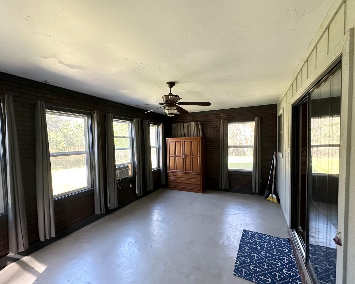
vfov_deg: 80.3
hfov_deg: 93.1
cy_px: 150
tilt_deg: -3.3
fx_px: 168
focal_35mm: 16
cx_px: 170
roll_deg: +1.2
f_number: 2.2
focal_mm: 2.22
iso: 320
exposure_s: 1/80
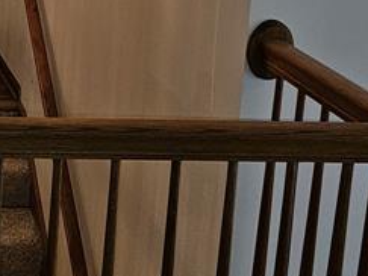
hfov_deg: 18.4
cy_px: -53
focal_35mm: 97
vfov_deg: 14.7
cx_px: -148
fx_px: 1031
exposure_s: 1/24
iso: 100
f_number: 1.7
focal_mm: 6.3
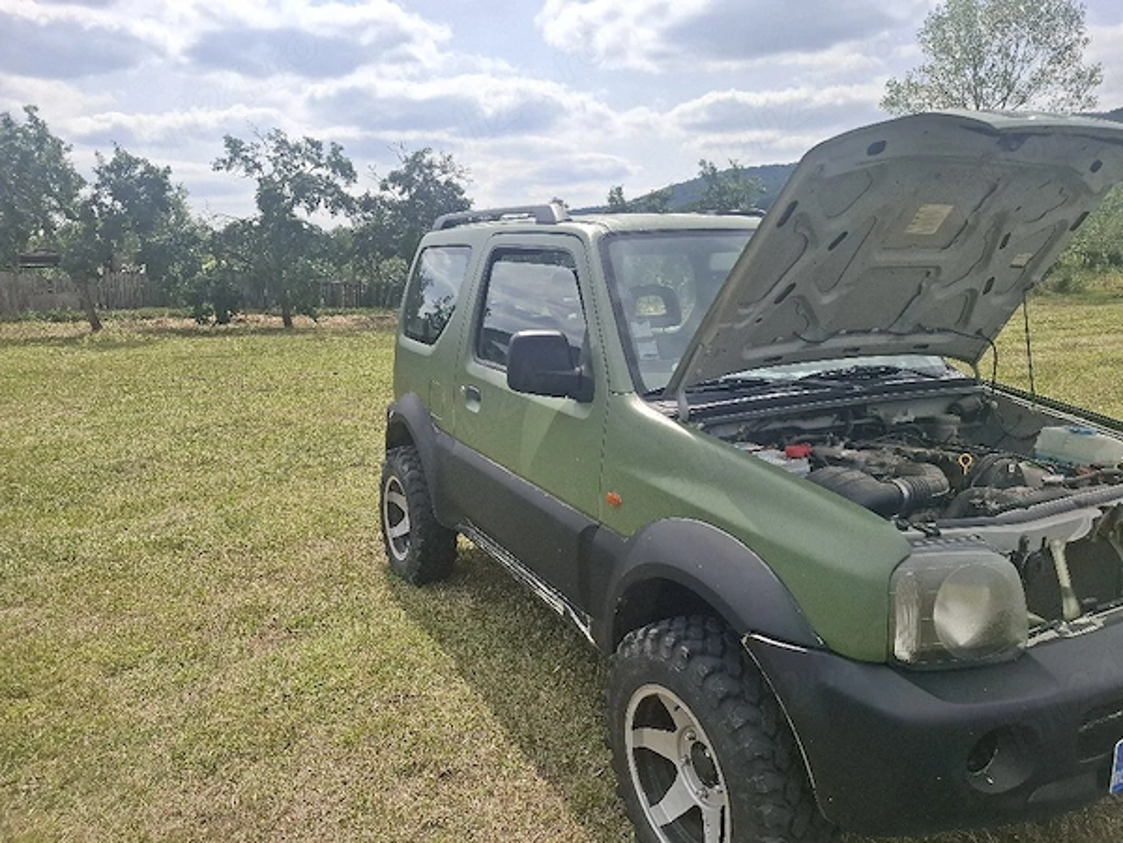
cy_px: 422
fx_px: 746
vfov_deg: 58.9
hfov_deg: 73.9
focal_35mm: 23
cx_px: 562
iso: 50
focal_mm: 5.54
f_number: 1.8
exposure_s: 1/3333
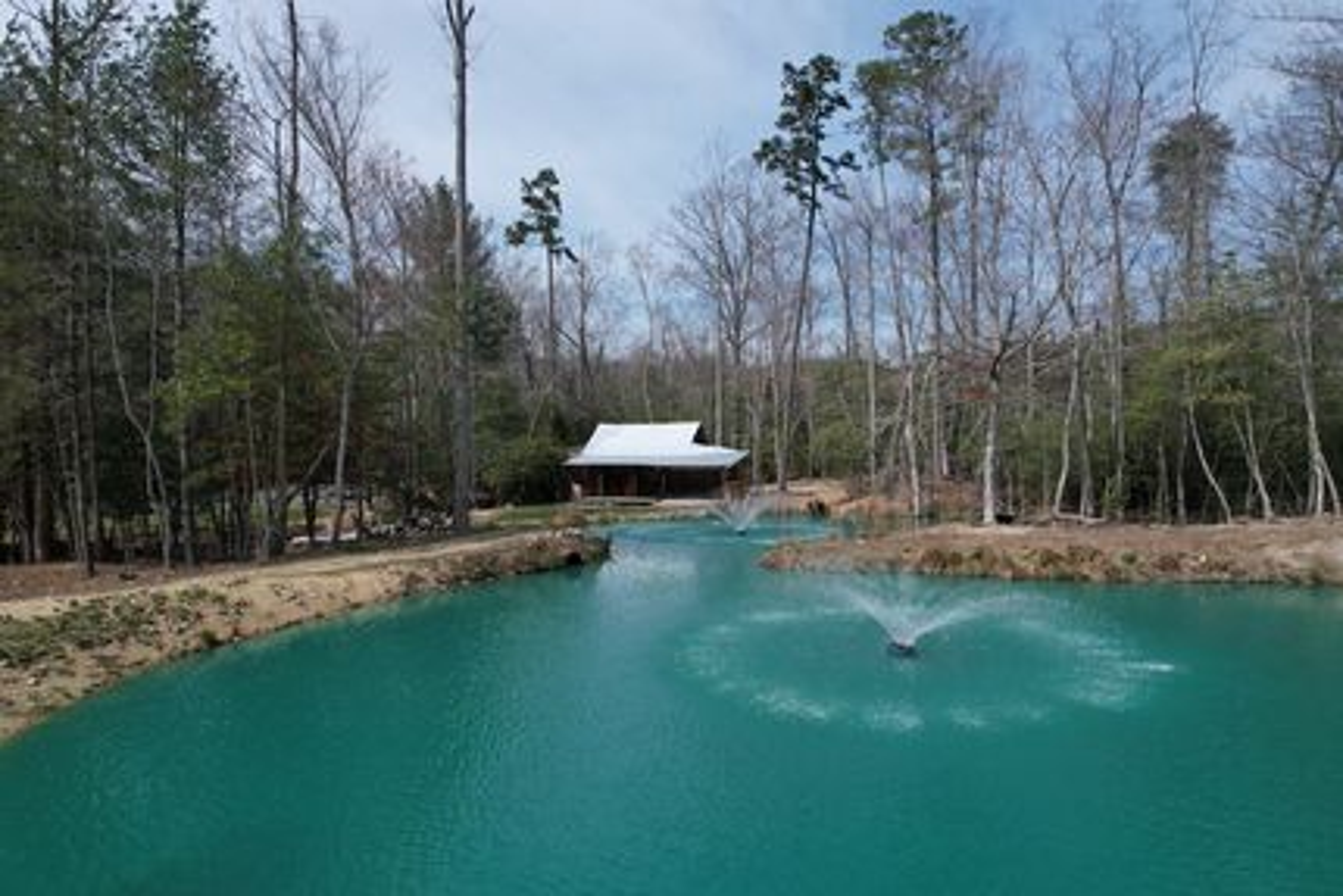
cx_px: 672
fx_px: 821
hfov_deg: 78.6
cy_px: 448
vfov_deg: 57.3
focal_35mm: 22
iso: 130
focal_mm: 8.38
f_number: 2.8
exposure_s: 1/2500
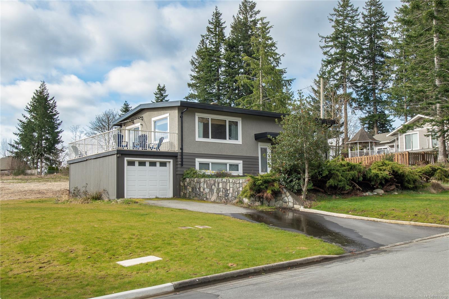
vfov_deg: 36.9
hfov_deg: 53.1
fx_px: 449
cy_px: 150
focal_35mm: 36
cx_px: 224
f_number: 11
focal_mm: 24
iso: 200
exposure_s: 1/200
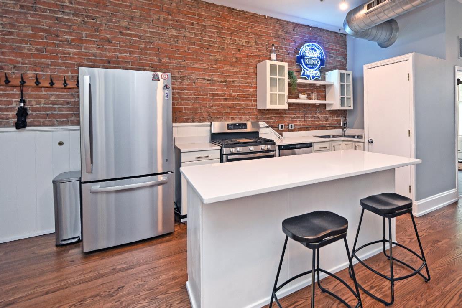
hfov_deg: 84.2
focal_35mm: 19
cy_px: 116
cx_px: 304
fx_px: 244
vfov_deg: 63.7
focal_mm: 14
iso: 560
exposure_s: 1/60
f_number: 4
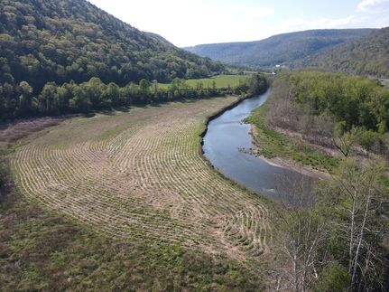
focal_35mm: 24
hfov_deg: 71.6
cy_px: 146
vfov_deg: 56.8
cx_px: 194
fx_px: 270
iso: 100
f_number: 2.8
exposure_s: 1/500
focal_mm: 4.5
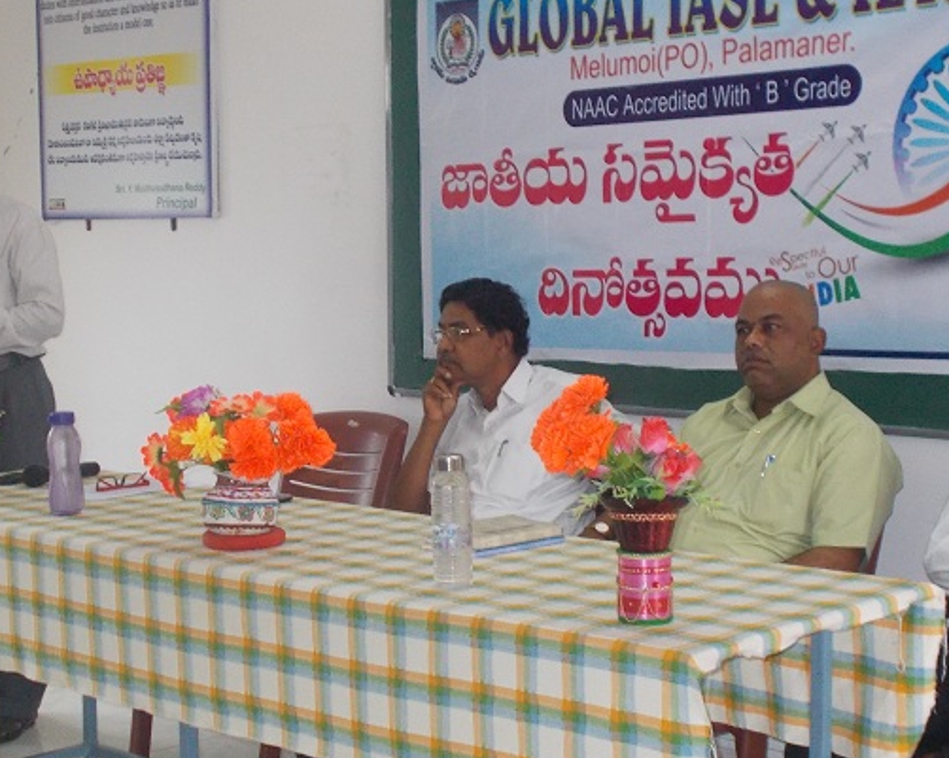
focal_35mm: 70
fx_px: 1965
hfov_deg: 27.2
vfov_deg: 21.8
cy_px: 405
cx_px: 473
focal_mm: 6.9
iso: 320
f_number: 3.9
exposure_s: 1/30
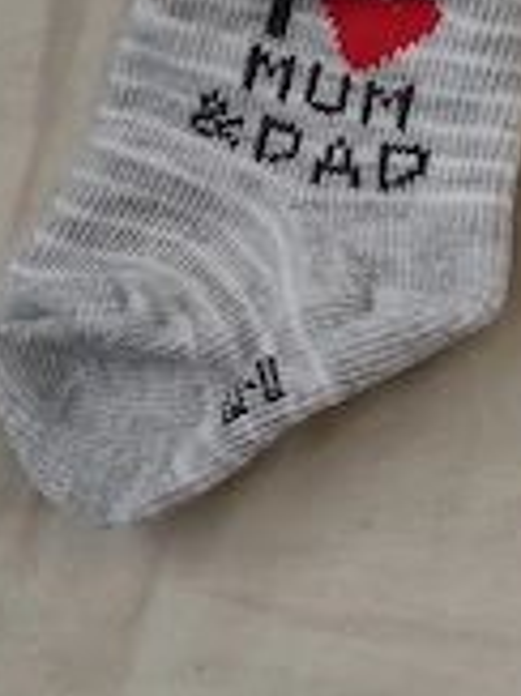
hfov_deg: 21.9
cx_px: 542
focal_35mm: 64
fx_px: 1286
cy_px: 222
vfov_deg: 30.0
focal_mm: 3.98
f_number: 1.8
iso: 640
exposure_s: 1/20
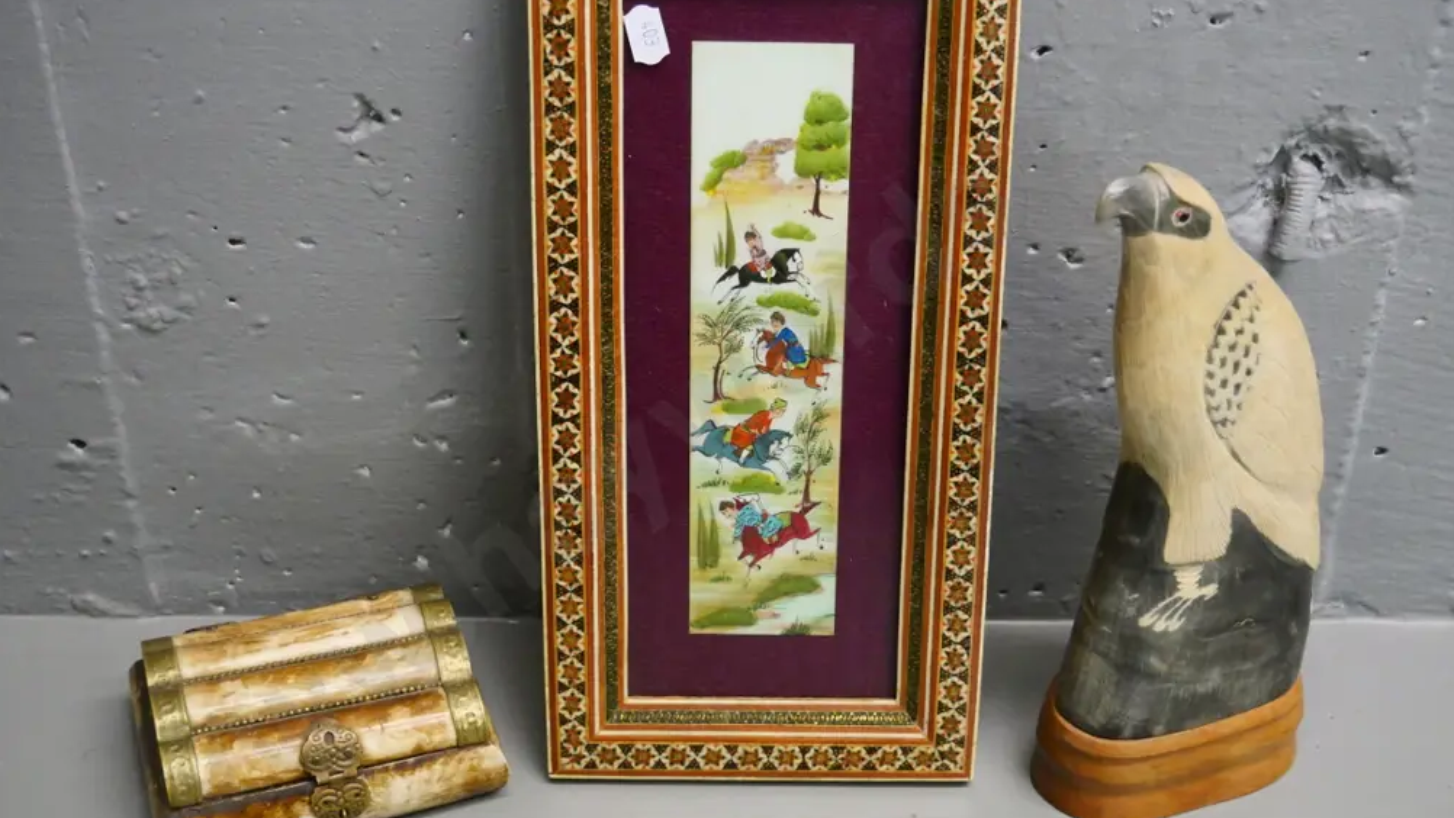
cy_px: 387
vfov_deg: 24.4
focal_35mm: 49
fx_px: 1889
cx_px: 740
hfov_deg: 42.1
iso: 3200
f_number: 4.5
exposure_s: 1/200
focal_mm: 22
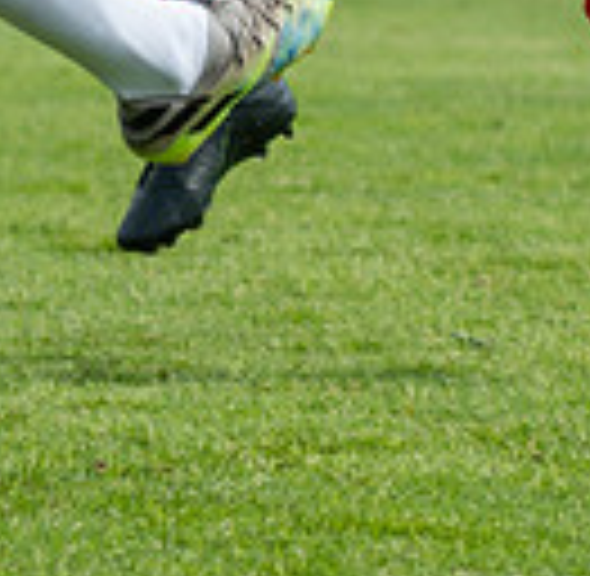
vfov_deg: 3.2
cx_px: 524
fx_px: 10352
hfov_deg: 3.3
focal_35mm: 543
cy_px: -204
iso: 180
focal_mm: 70
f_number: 3.2
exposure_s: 1/1600
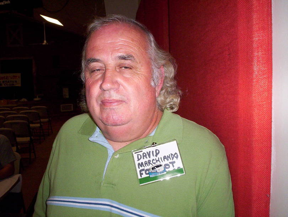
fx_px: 317
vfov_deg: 37.8
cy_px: 108
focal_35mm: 38
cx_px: 144
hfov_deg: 48.9
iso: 140
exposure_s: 1/60
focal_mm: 4.99
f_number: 4.5
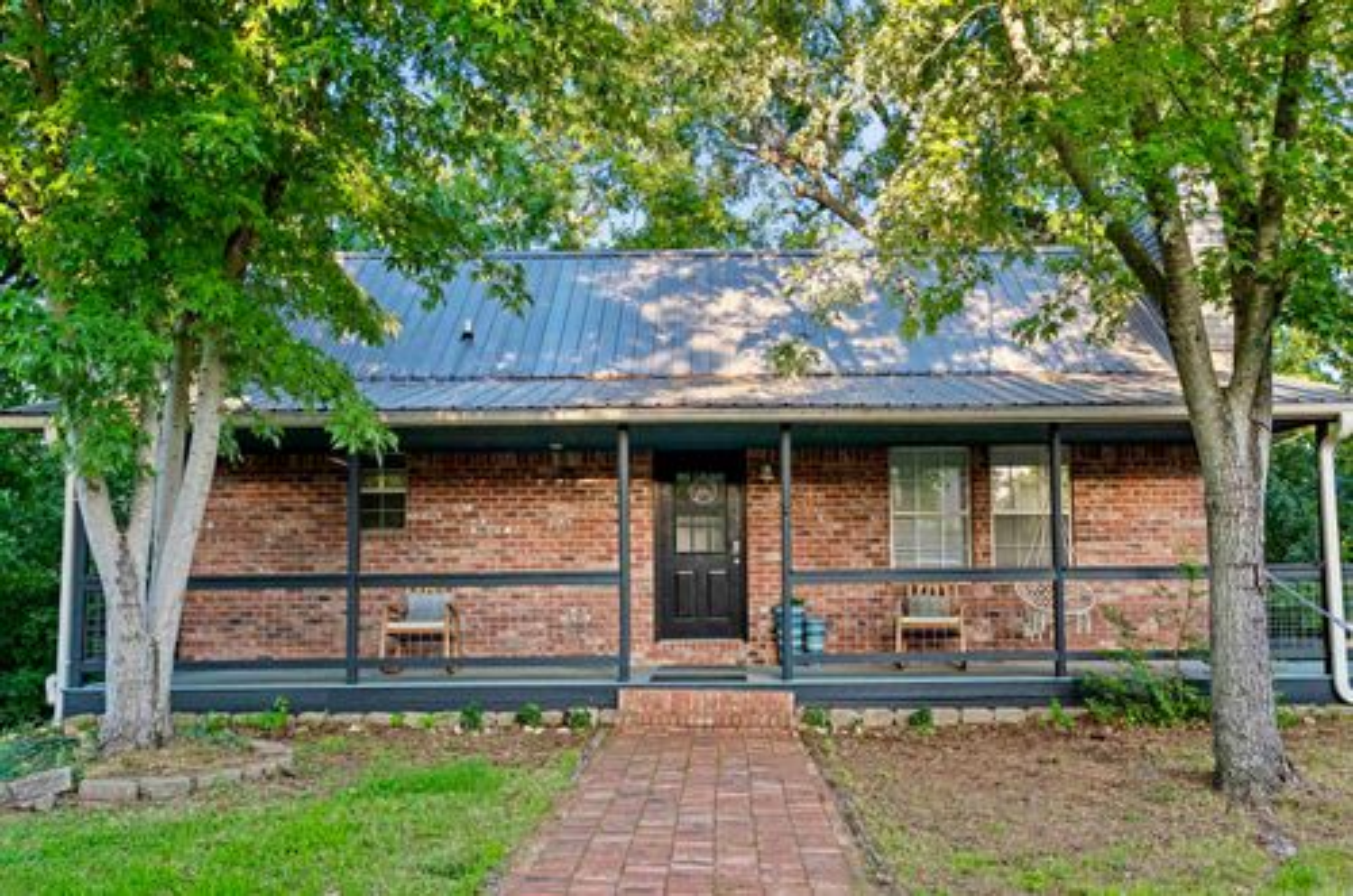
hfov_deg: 73.9
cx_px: 676
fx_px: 900
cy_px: 448
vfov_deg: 52.9
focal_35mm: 24
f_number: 3.5
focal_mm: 24
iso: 640
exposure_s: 1/1000
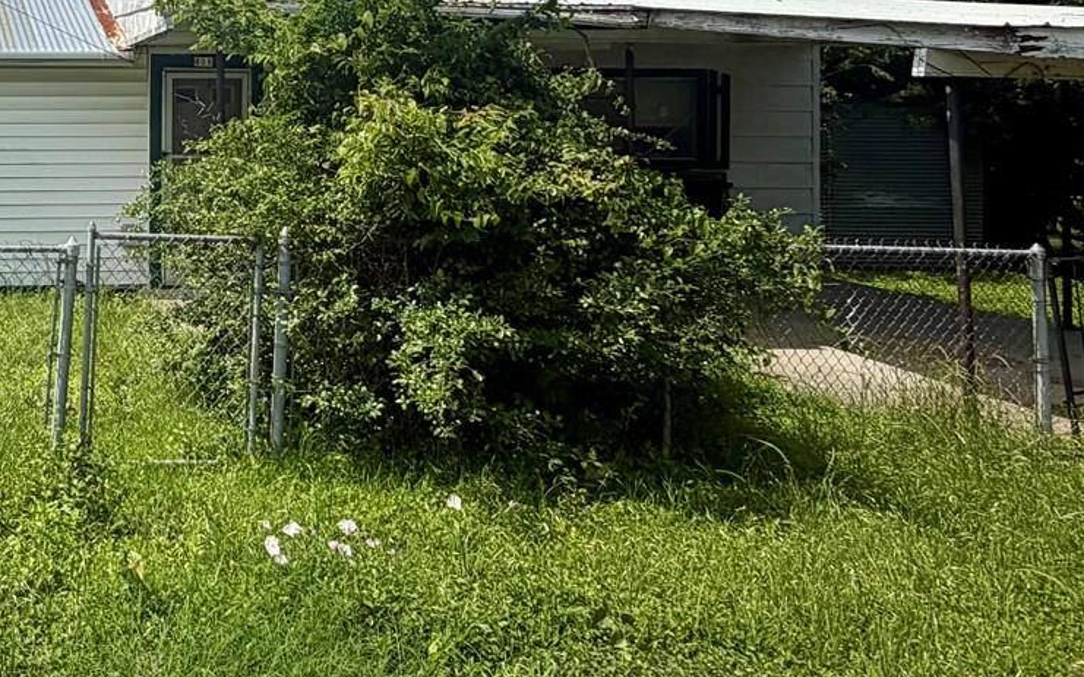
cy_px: 67
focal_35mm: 41
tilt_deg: +0.4
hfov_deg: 41.7
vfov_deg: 29.9
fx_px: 1211
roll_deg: -0.4
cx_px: -4
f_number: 2.2
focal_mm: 2.22
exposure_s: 1/1033
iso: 20
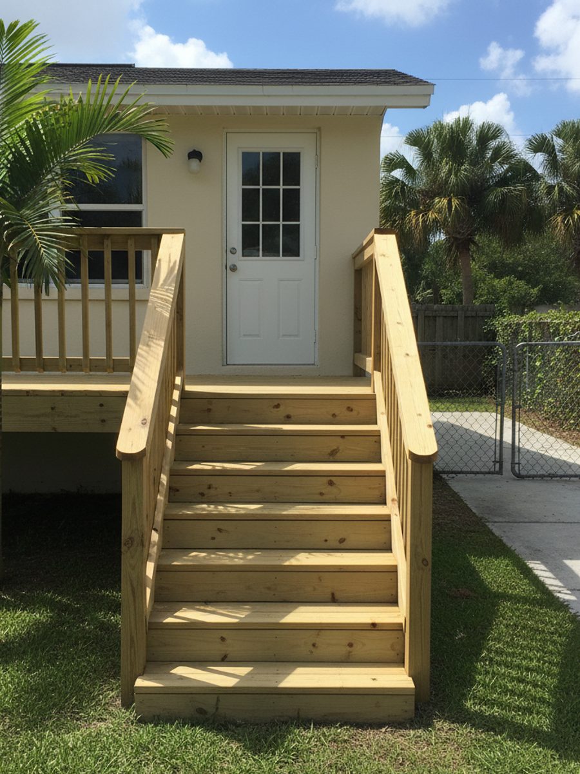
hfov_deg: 53.1
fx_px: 581
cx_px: 290
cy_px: 387
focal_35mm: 26
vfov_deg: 67.3
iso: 367
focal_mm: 5.7
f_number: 1.5
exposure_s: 1/491
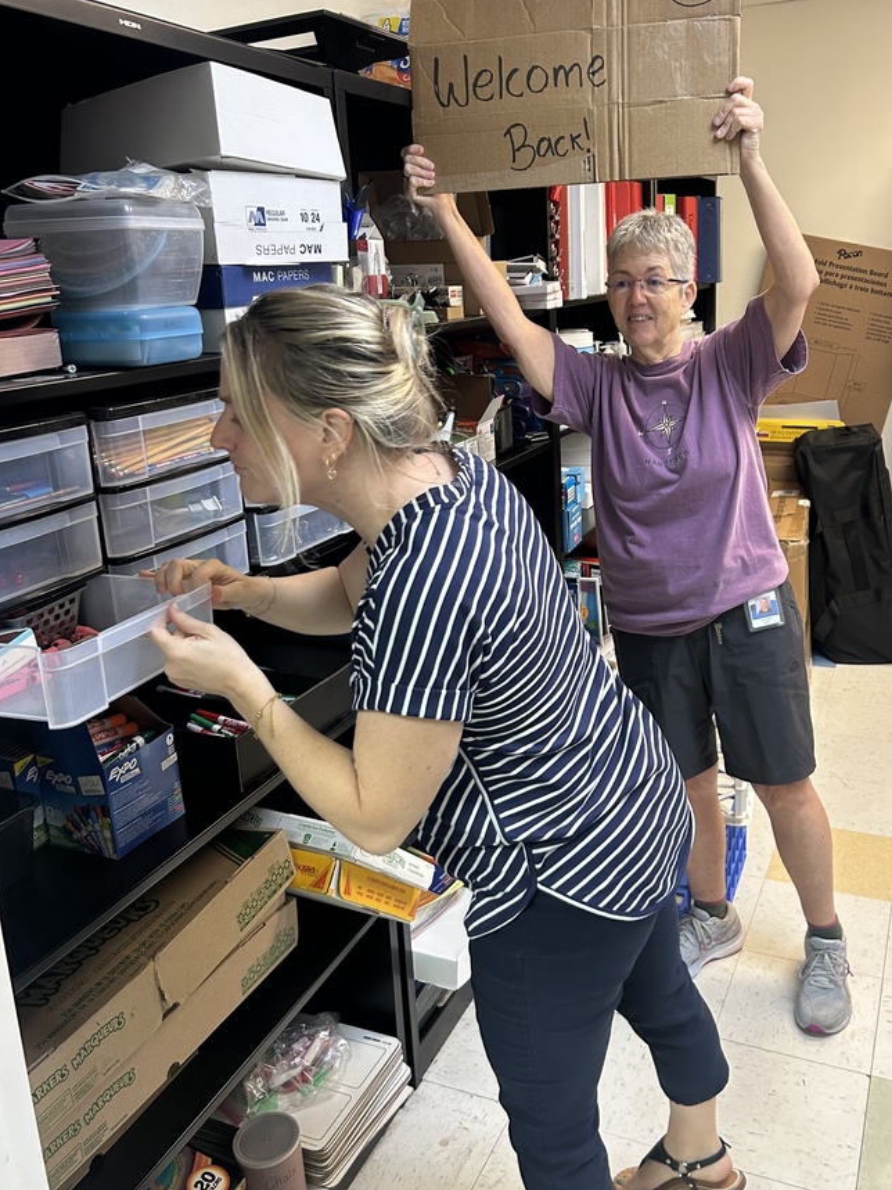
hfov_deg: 45.3
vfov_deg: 58.3
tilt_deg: -14.6
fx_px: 1065
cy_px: 556
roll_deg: +0.1
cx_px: 515
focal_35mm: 31
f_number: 1.5
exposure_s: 1/60
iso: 160
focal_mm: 5.7
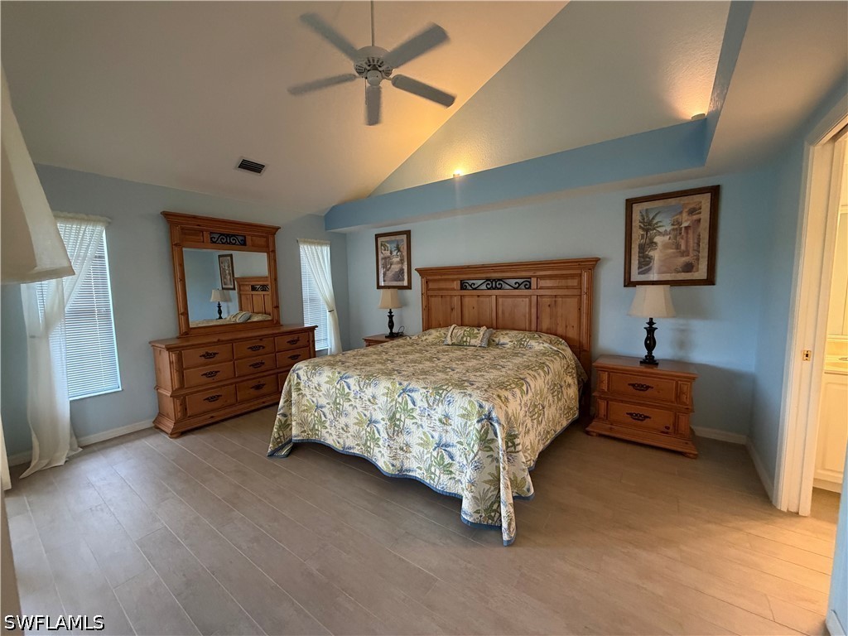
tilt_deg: -4.5
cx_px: 424
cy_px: 318
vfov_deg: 85.7
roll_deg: +1.7
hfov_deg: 102.1
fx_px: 343
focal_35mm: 14
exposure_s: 1/60
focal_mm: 2.22
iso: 400
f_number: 2.2
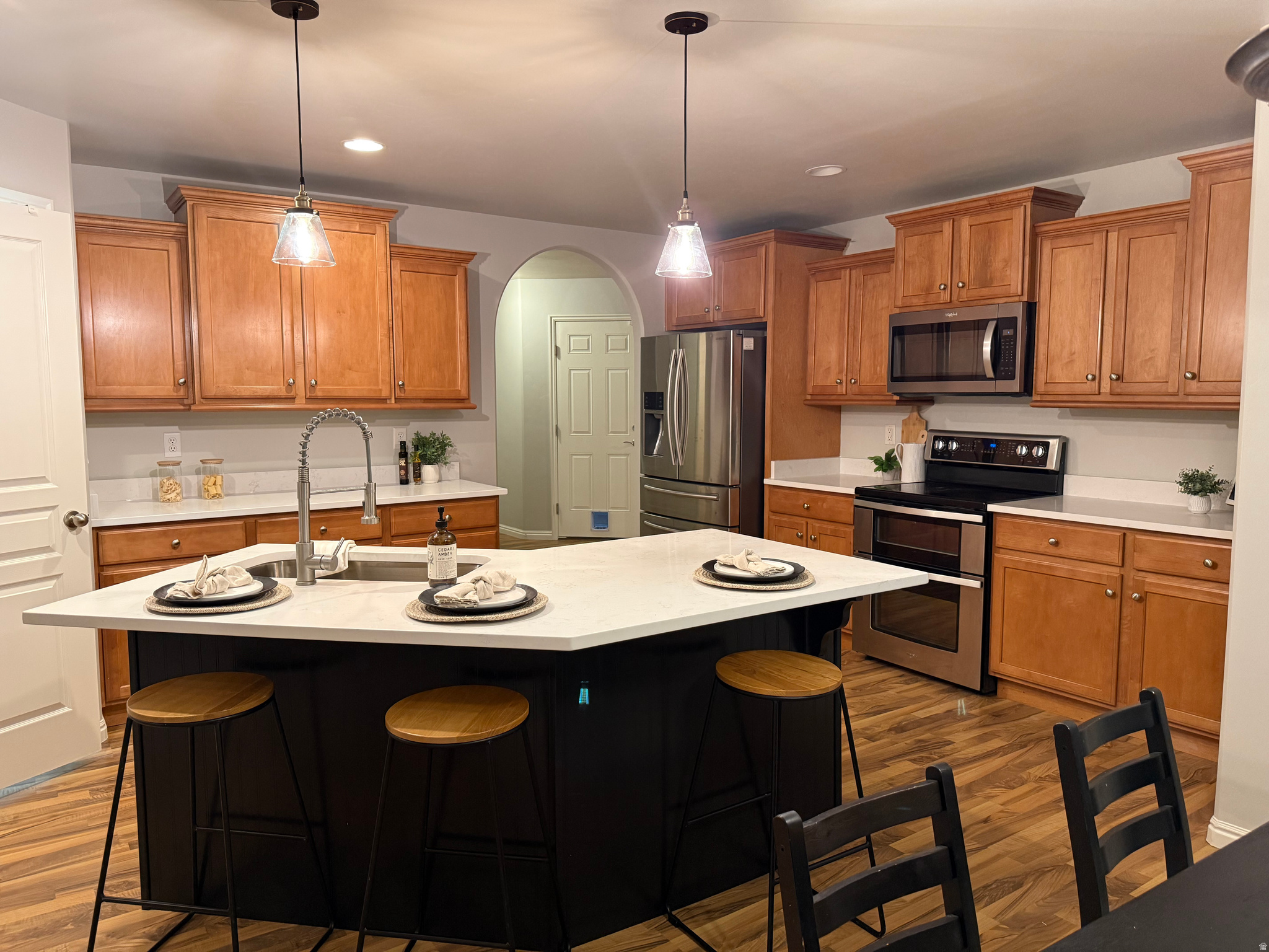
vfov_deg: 56.8
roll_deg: +0.0
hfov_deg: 71.6
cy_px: 476
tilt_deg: -4.7
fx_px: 880
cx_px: 634
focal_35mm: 24
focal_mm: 6.76
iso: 320
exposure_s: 1/60
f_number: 1.78
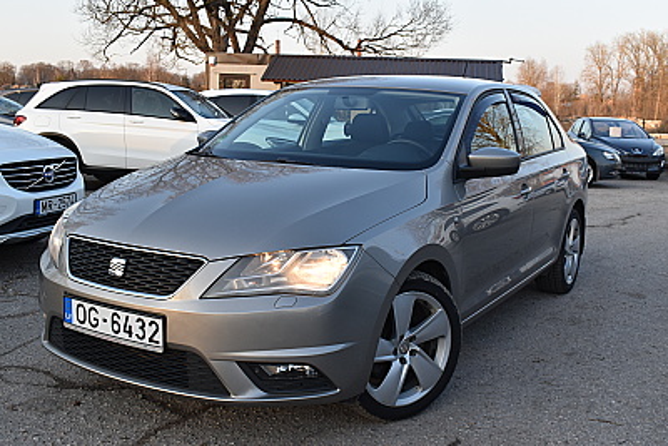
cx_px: 334
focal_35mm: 39
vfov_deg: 34.2
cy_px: 223
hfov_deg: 49.5
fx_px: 724
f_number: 8
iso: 400
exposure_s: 1/160
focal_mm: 26
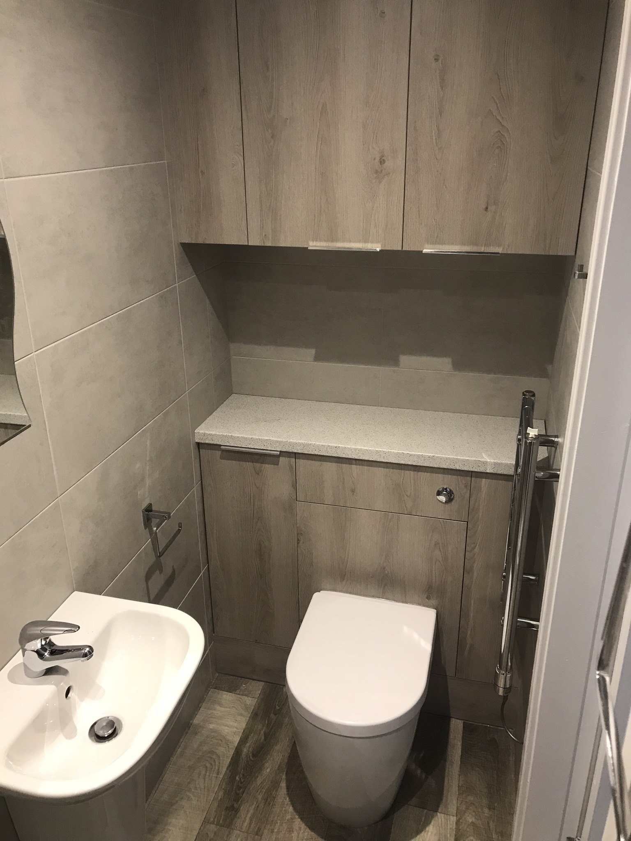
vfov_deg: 63.4
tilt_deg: -22.9
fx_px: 681
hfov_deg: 49.7
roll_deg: +0.2
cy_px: 420
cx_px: 316
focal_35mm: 28
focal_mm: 3.99
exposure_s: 1/20
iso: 40
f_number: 1.8
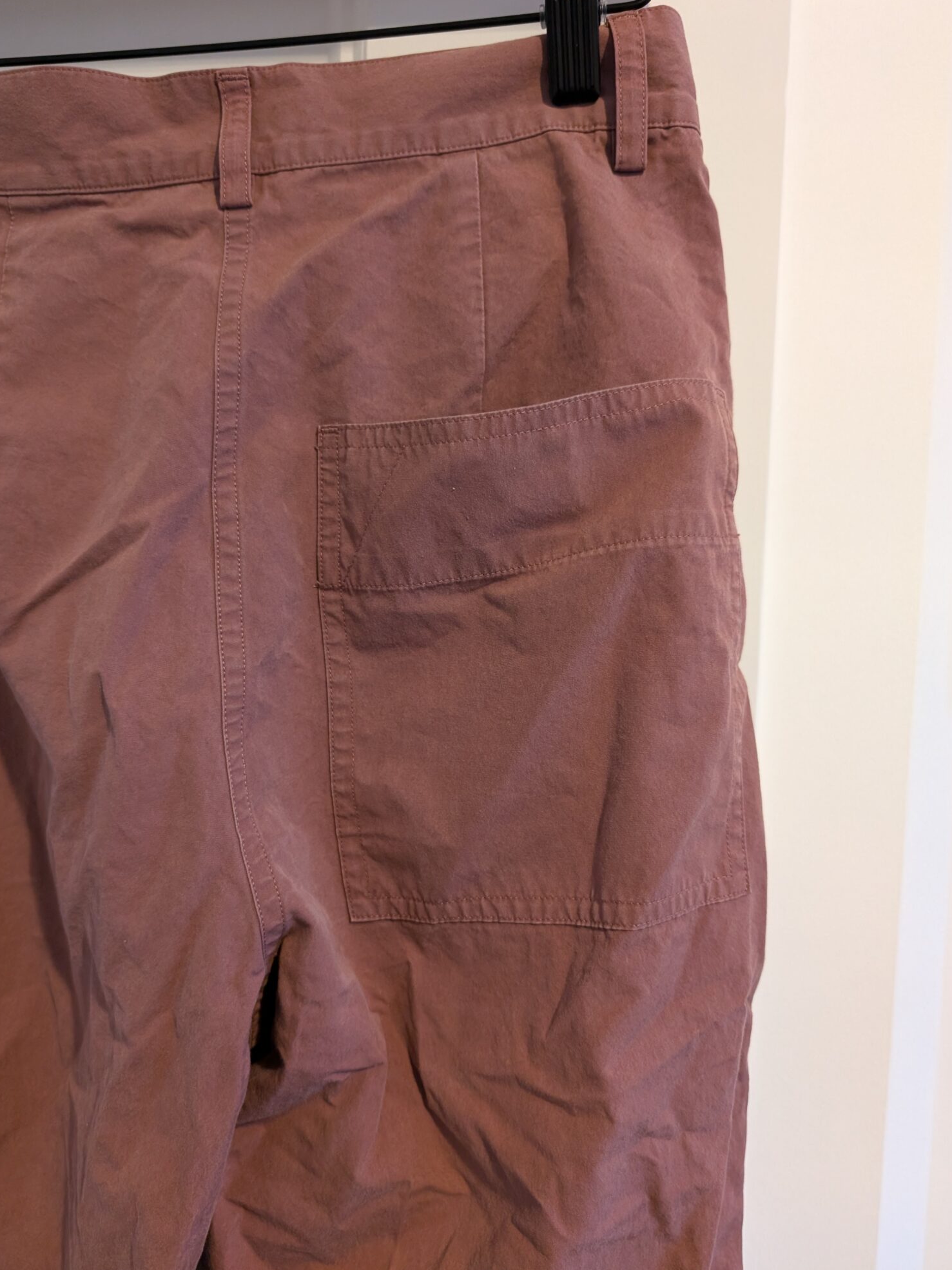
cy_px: 615
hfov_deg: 54.9
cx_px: 460
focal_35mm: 25
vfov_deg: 69.4
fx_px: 917
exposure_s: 1/120
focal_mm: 6.9
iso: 1200
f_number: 1.68
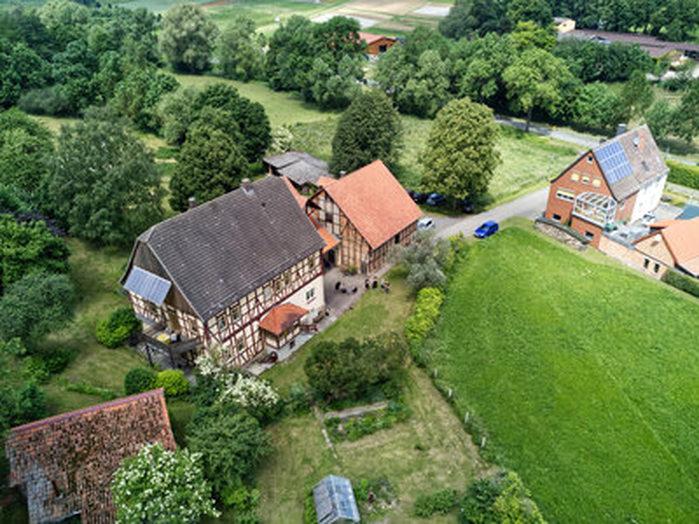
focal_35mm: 26
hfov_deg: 67.3
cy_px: 262
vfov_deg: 53.1
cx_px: 350
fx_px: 525
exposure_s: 1/2000
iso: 400
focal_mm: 4.7
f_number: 2.2
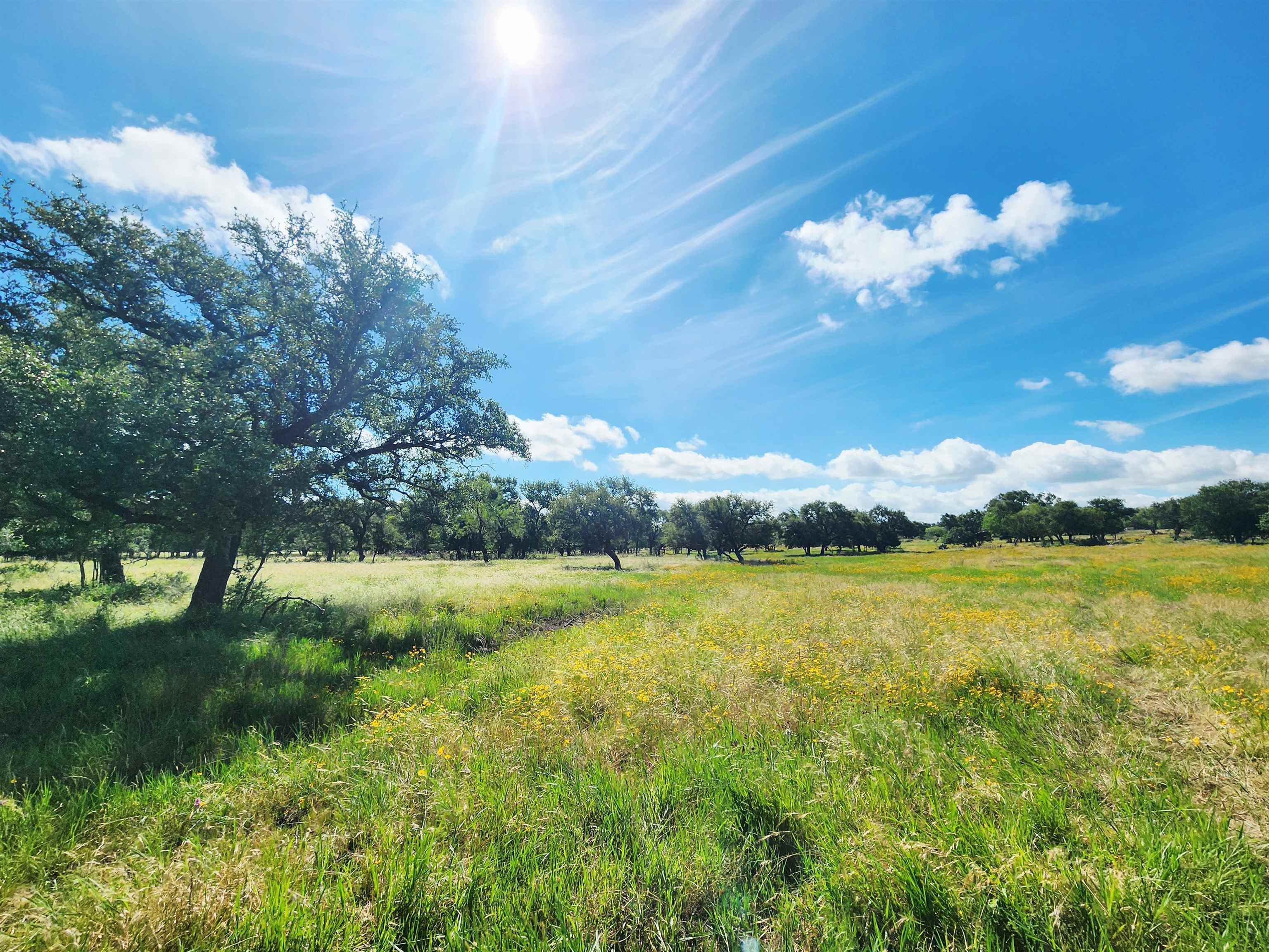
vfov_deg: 89.9
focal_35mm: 13
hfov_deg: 106.2
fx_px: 477
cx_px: 634
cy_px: 476
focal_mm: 2.2
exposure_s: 1/5000
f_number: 2.2
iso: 50
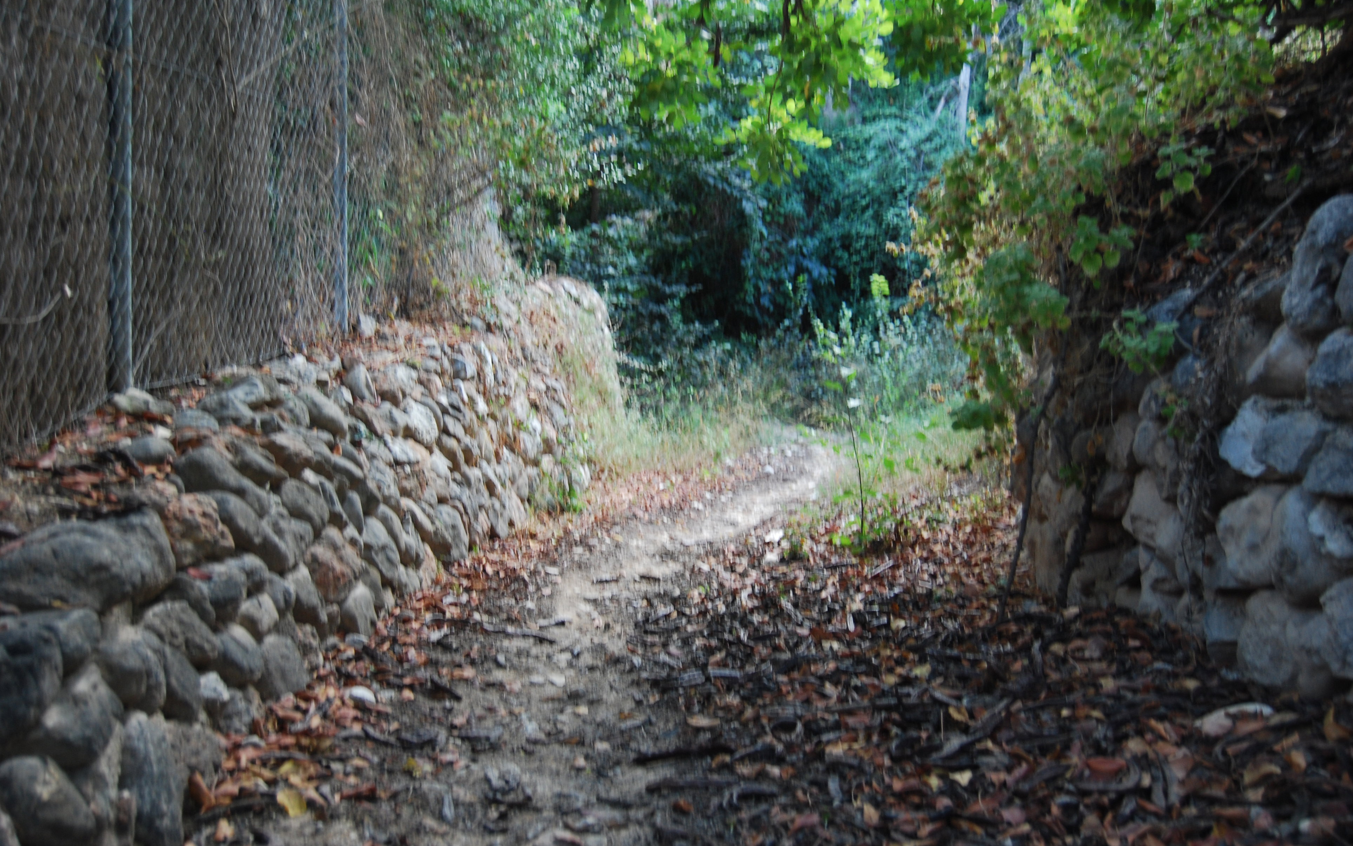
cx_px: 675
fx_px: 1364
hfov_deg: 52.7
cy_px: 428
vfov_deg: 34.4
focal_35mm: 37
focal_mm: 24
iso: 280
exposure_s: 1/30
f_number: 4
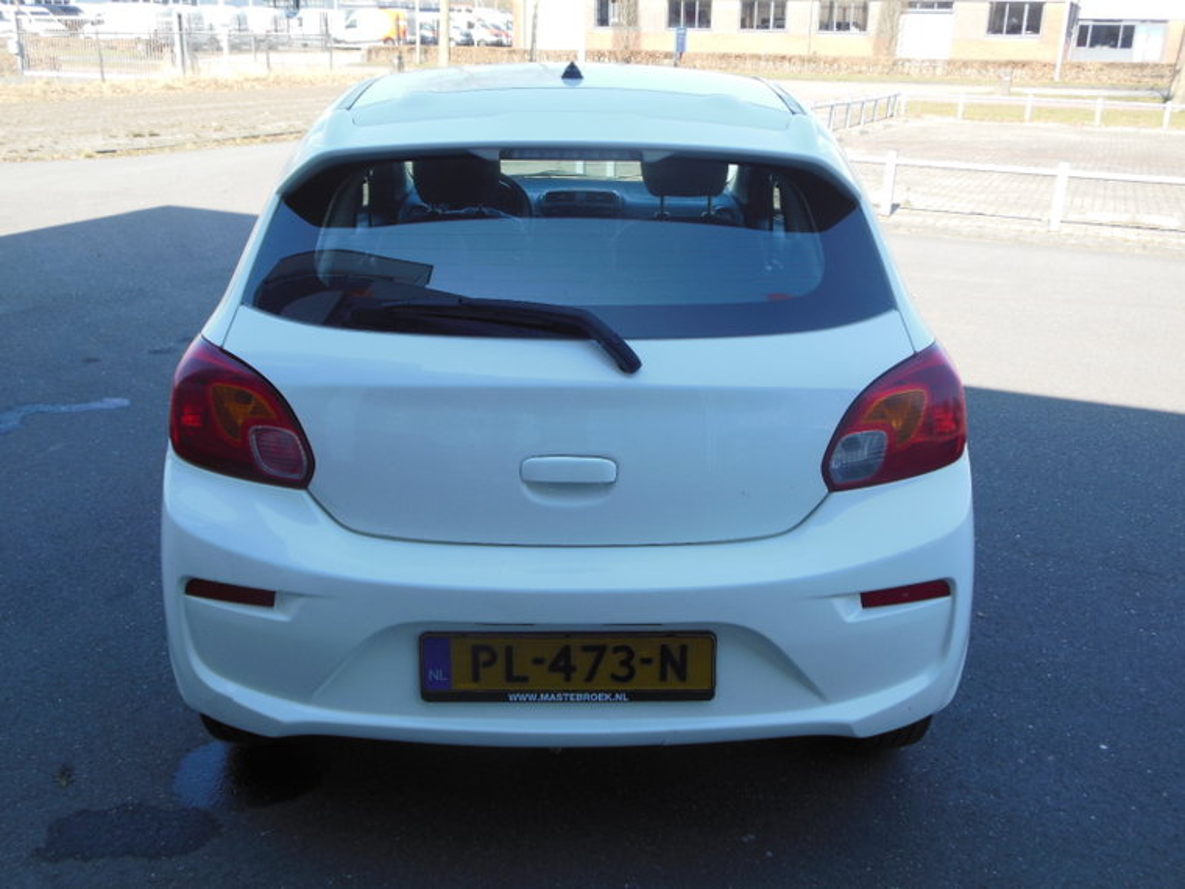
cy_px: 444
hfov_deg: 55.4
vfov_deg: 42.9
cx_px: 592
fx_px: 1130
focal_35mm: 33
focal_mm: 6
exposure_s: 1/320
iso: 125
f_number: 3.5
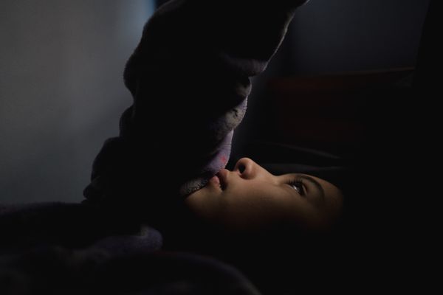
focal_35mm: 25
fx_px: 313
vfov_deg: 50.5
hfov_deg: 70.5
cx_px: 232
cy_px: 152
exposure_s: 1/160
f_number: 1.4
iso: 1600
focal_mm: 16
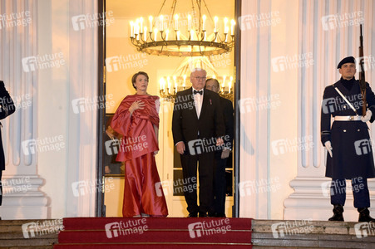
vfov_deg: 10.1
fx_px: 1405
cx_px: 188
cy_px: 124
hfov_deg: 15.2
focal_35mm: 135
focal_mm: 135
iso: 2500
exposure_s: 1/125
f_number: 5.6
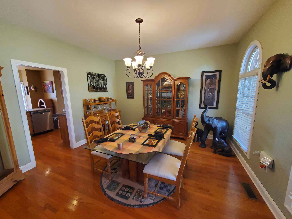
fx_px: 110
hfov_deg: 106.2
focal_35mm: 13
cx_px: 146
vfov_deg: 89.9
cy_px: 110
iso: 500
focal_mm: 1.8
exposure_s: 1/60
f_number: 2.2
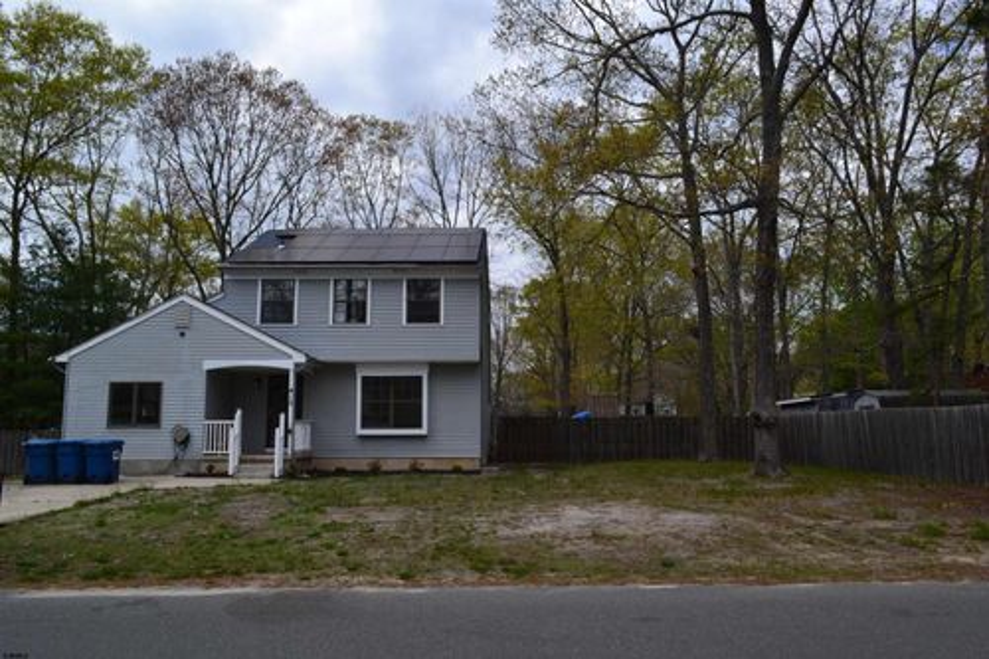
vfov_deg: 47.9
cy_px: 330
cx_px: 494
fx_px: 741
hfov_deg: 67.4
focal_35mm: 27
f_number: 11
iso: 400
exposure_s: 1/400
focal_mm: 18
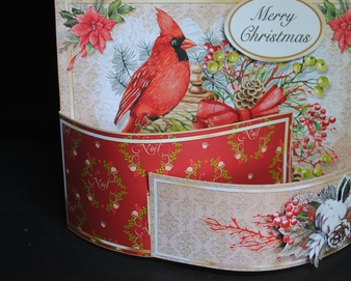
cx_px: 216
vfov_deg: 25.4
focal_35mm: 60
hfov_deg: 31.3
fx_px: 624
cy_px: 130
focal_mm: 32
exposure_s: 1/30
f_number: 4.8
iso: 280
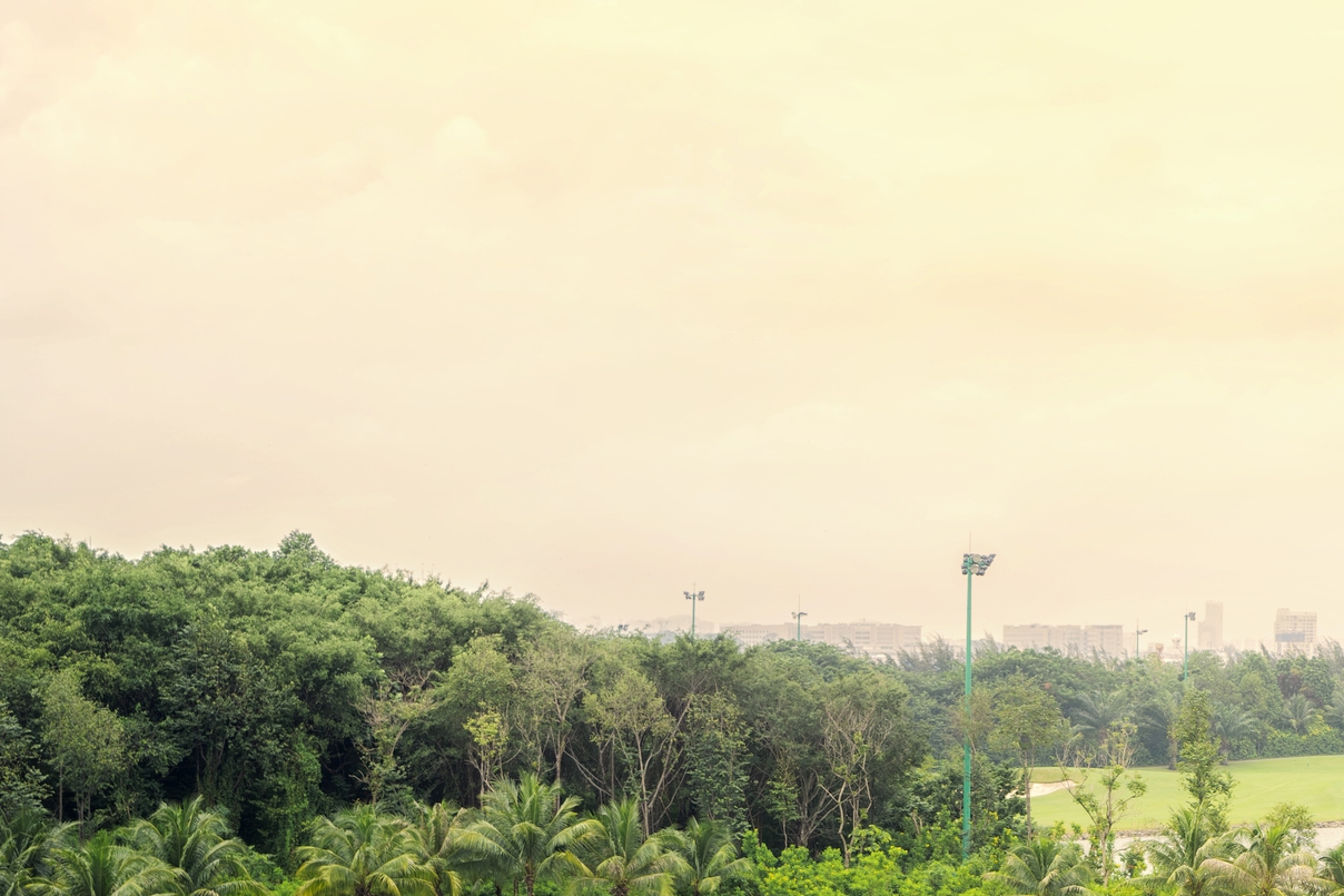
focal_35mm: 106
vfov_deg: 12.8
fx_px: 3957
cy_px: 739
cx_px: 1294
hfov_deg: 18.8
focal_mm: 50
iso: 100
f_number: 7.1
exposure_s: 1/100
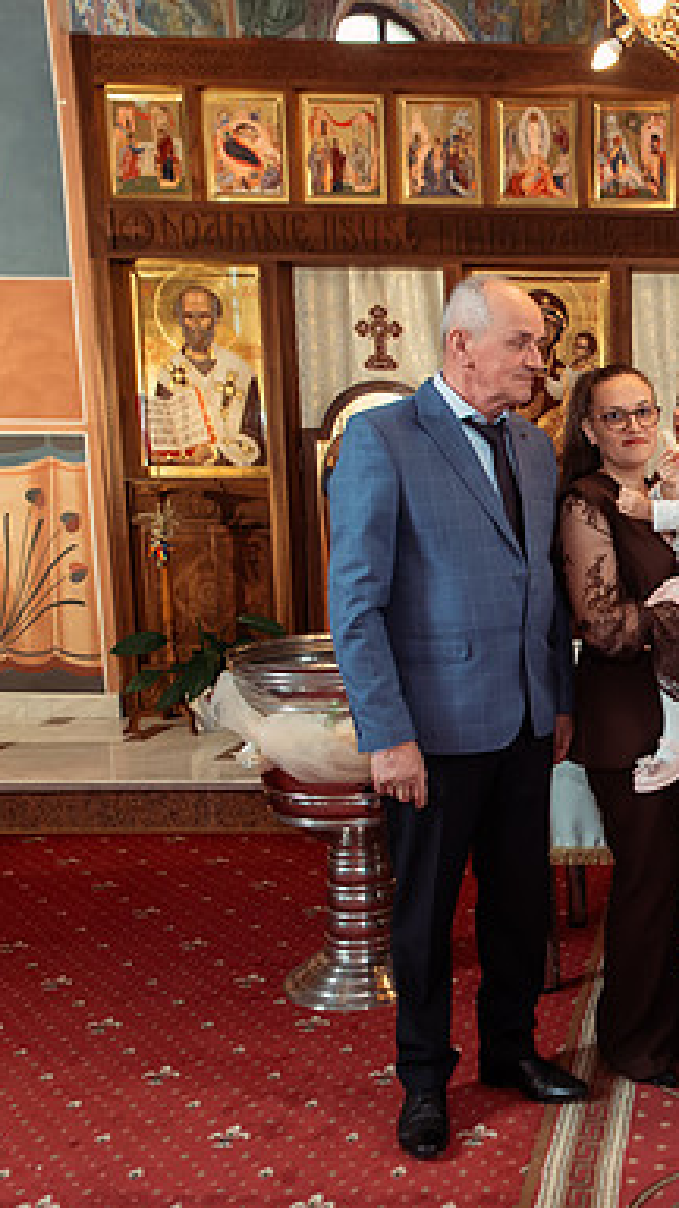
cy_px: 604
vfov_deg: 52.8
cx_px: 776
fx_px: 1216
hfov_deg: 28.0
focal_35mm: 38
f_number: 3.5
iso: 3200
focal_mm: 24
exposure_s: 1/250
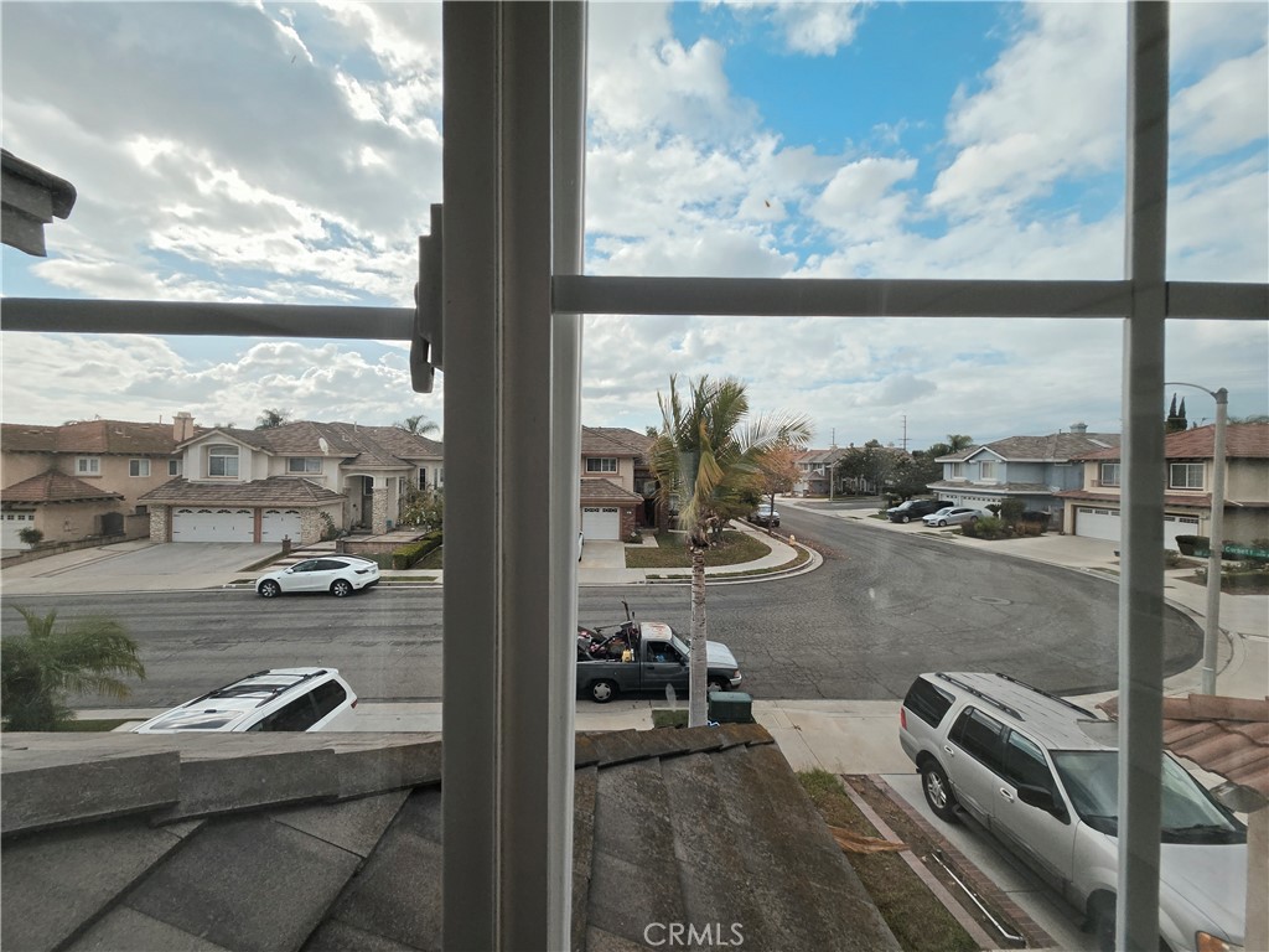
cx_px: 634
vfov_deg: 89.9
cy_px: 476
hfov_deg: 106.2
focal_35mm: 13
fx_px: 477
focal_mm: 1.7
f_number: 2.2
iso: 50
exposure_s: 1/3677
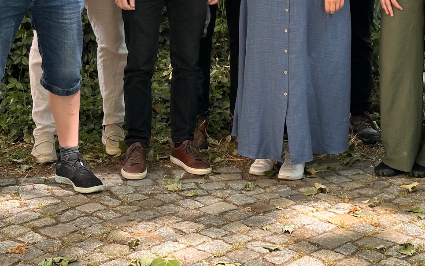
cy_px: -44
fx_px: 1251
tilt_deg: -8.3
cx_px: 240
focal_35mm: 108
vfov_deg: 11.9
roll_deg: -0.3
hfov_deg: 19.3
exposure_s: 1/315
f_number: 1.78
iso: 64
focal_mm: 6.86
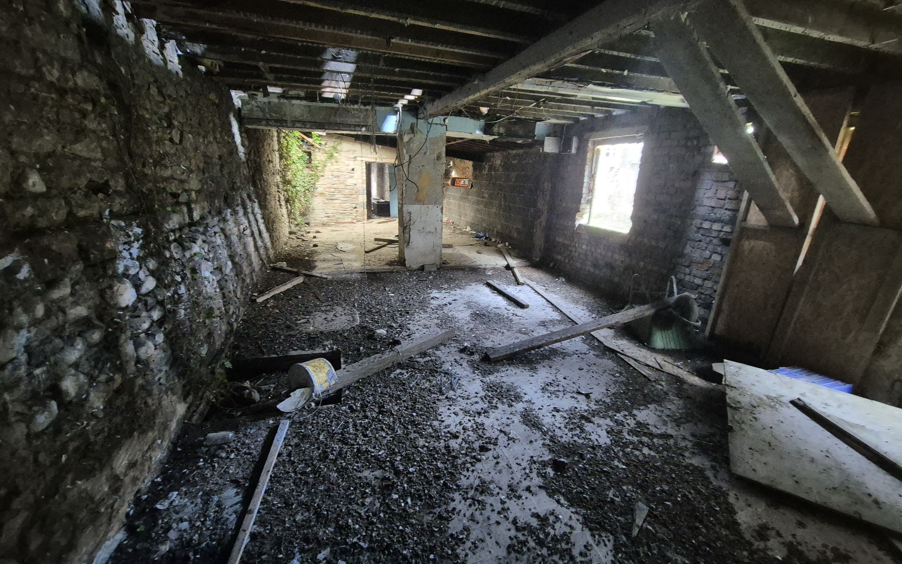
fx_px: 344
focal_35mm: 14
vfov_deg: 78.6
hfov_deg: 105.3
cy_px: 281
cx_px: 454
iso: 1600
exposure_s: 1/25
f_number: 2.2
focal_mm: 2.2
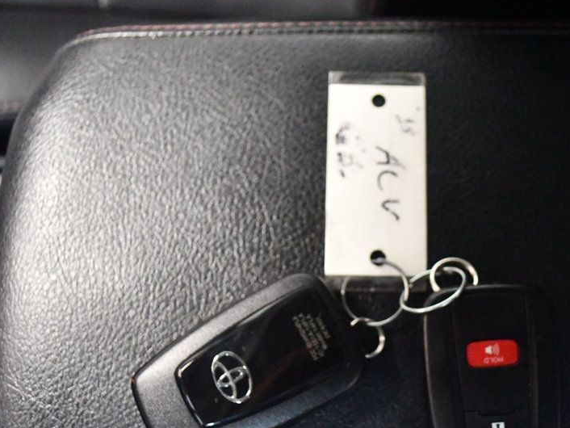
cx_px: 397
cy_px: 271
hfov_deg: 40.5
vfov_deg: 31.4
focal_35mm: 46
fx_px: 758
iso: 12800
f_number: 3.8
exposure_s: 1/50
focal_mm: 22
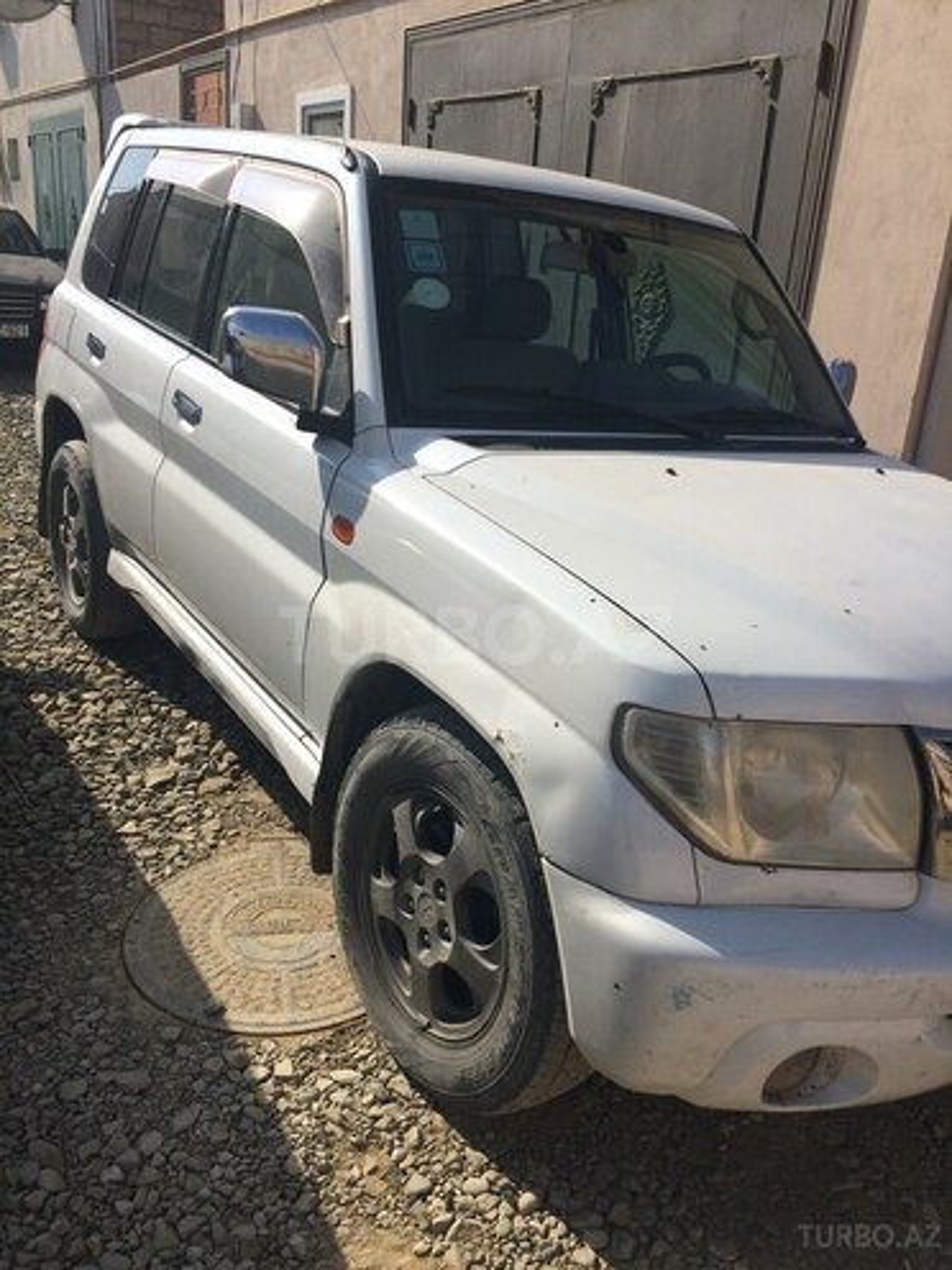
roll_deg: -4.2
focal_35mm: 29
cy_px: 635
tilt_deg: -20.9
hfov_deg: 48.2
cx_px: 476
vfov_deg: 61.7
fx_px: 1063
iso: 32
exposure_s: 1/2933
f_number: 2.2
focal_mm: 4.15
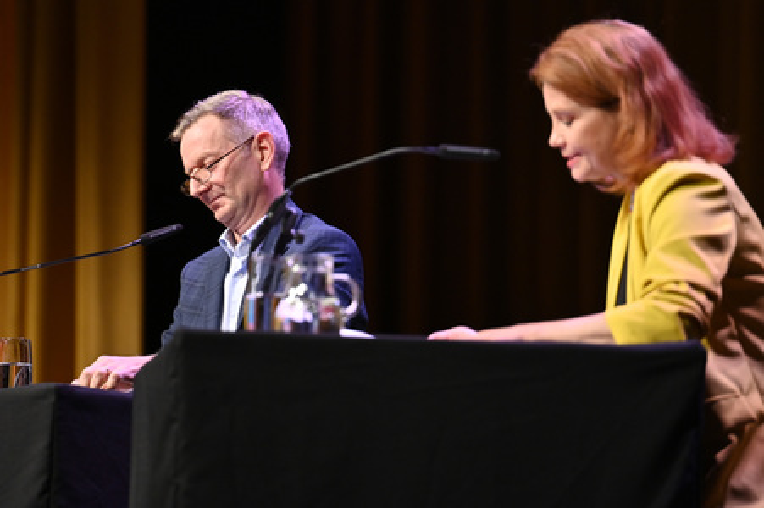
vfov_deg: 7.8
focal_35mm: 175
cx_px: 382
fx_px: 3711
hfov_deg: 11.8
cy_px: 254
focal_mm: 175
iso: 1000
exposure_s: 1/500
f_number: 2.8
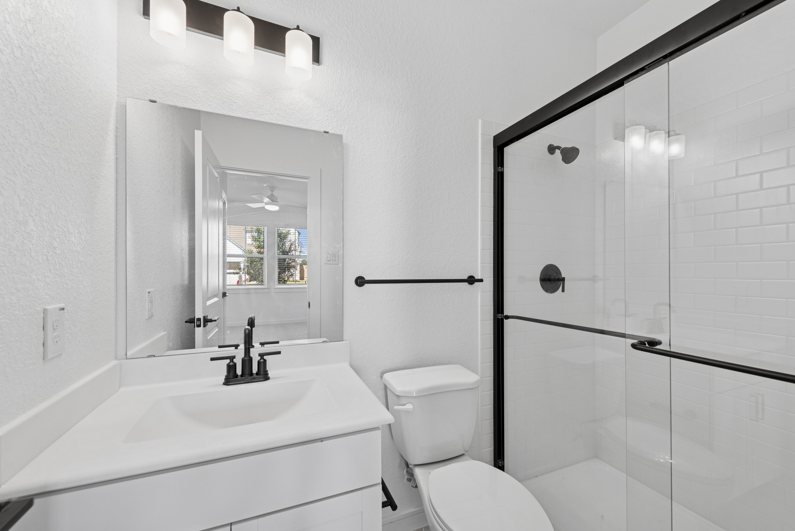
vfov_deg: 81.3
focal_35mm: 14
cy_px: 266
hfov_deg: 104.2
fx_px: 309
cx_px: 398
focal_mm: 14
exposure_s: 1/13
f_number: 8
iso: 100
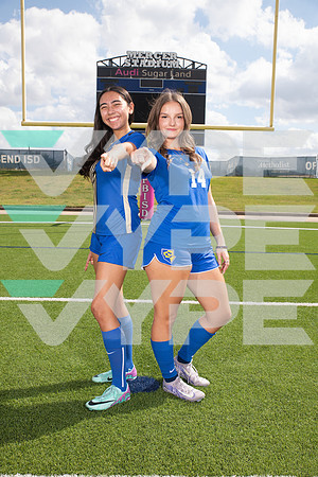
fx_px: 464
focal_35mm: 35
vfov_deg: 54.4
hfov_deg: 37.9
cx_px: 159
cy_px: 238
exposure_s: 1/320
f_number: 7.1
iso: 125
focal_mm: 35
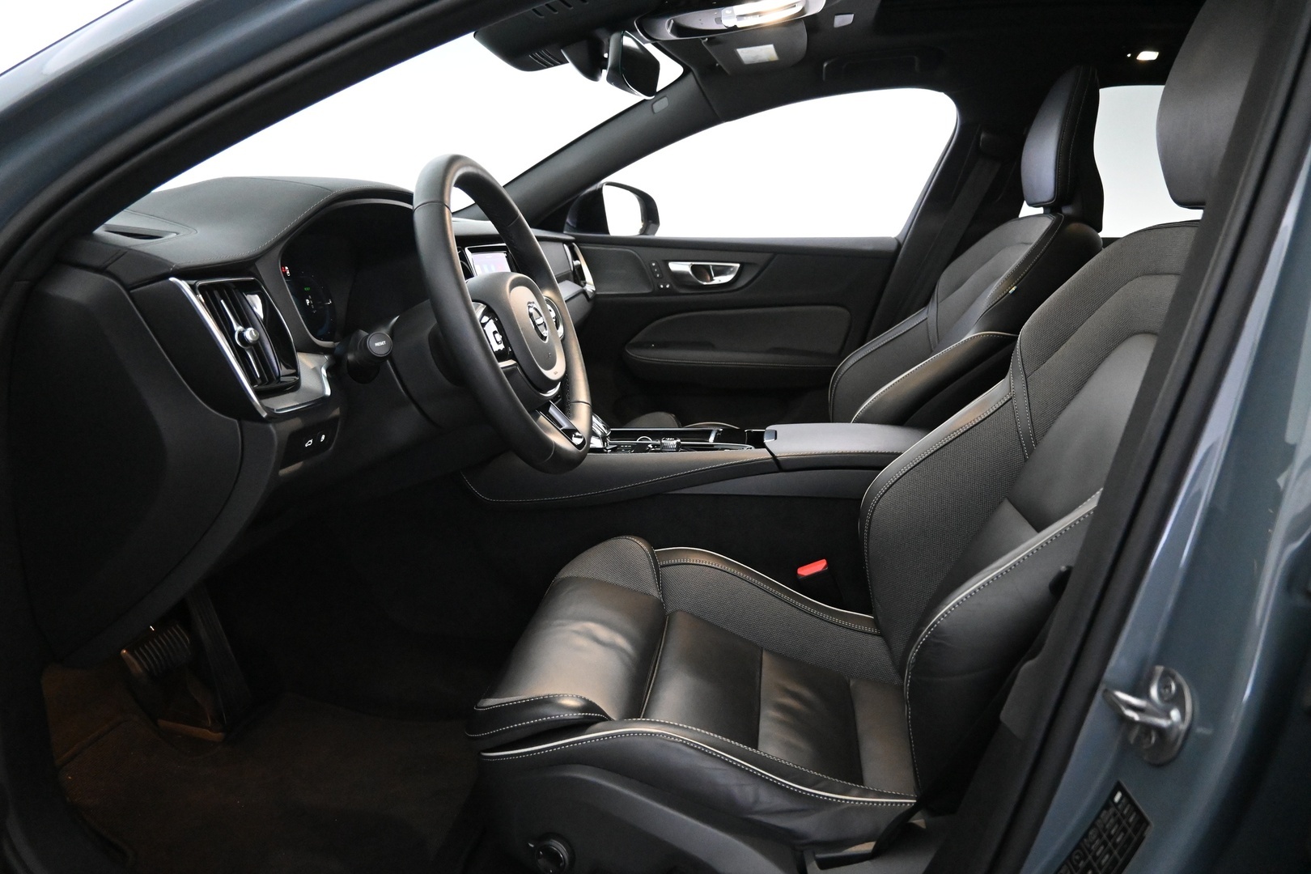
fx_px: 874
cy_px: 437
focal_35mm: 24
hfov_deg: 73.7
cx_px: 656
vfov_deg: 53.1
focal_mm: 16
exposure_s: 1/60
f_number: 3.5
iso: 7200
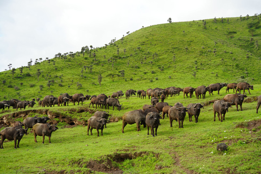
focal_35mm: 50
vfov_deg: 27.0
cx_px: 130
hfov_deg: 39.6
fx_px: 362
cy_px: 87
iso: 100
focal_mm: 50
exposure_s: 1/100
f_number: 7.1
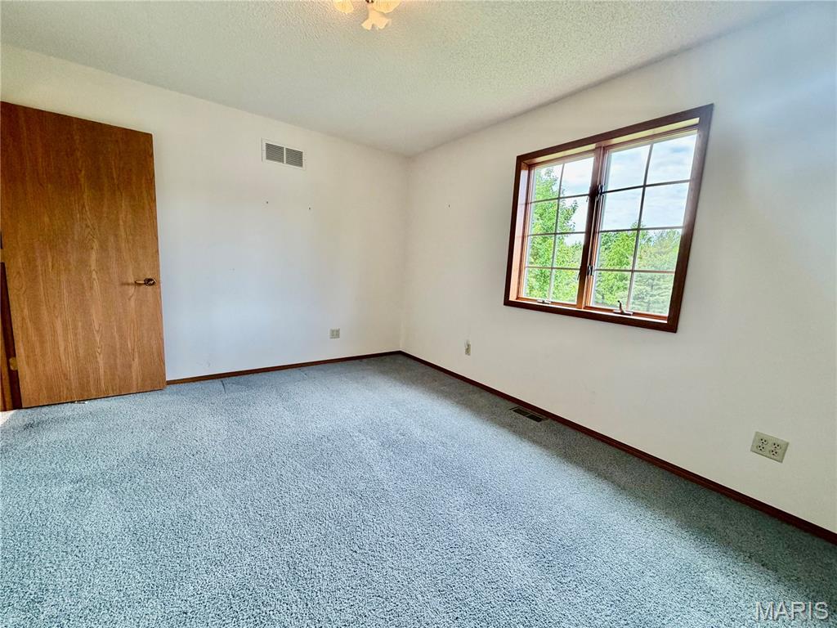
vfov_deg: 85.7
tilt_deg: -8.0
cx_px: 418
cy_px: 314
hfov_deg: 102.1
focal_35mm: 14
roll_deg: -2.8
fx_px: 339
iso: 160
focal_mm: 2.22
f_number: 2.2
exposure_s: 1/120
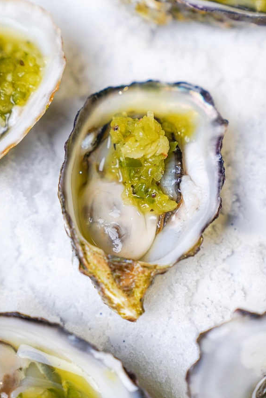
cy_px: 172
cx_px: 128
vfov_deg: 21.2
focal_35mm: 96
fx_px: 1063
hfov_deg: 14.3
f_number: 4
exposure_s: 1/80
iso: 640
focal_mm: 70
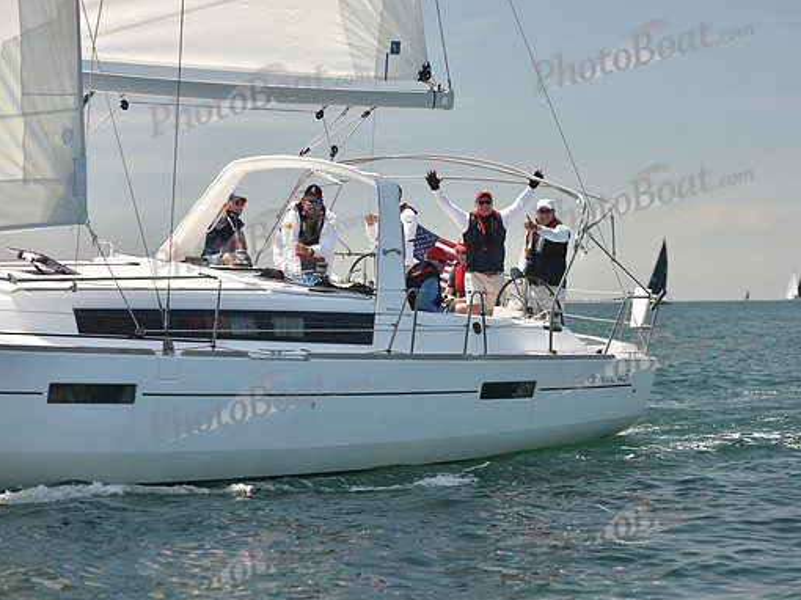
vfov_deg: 14.2
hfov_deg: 18.9
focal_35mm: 104
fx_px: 2405
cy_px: 301
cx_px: 452
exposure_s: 1/800
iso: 250
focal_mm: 95
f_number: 4.5
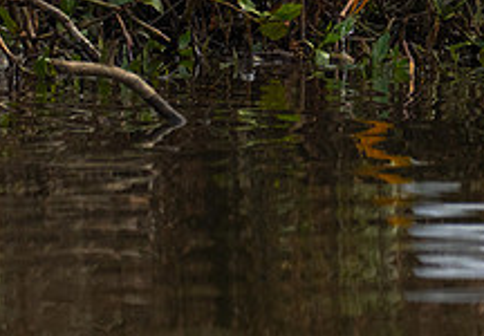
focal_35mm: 2429
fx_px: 33079
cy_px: 16
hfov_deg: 0.8
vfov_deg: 0.6
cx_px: 415
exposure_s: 1/1000
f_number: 4
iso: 250
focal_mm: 300
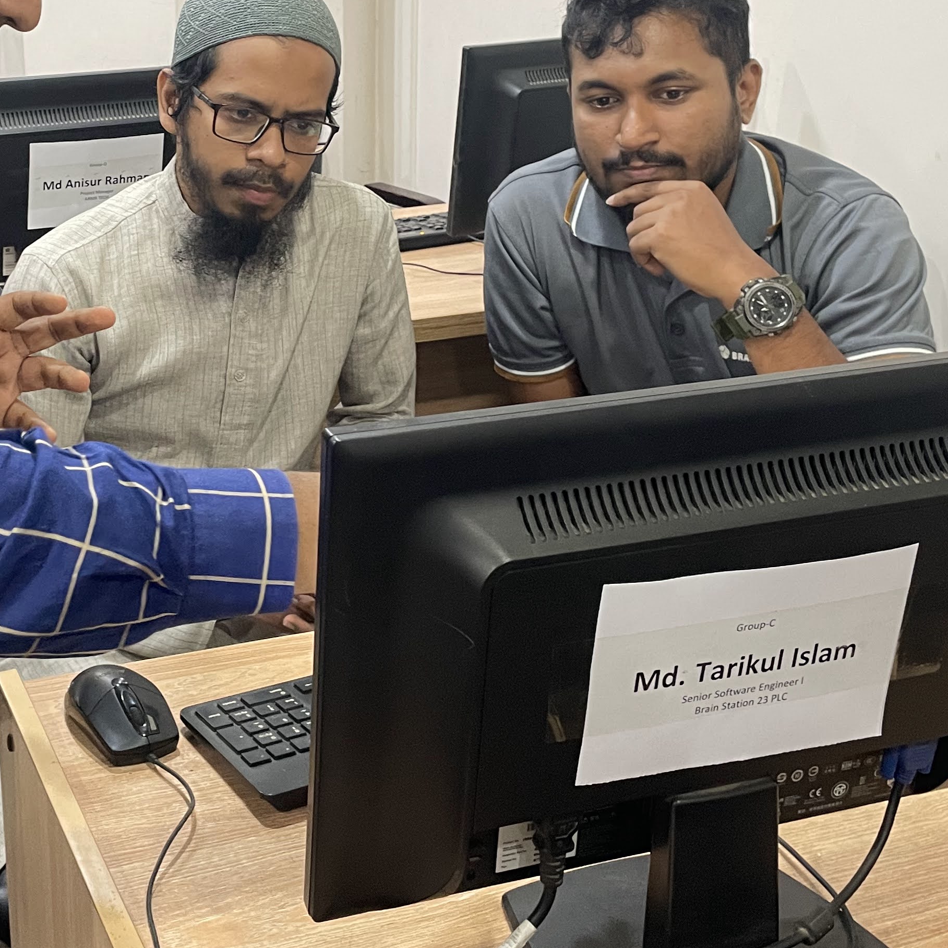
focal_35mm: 51
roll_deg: +1.2
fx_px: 1580
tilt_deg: -14.3
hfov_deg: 32.8
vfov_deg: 32.9
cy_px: 265
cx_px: 242
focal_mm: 4.2
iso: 250
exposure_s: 1/50
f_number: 1.6
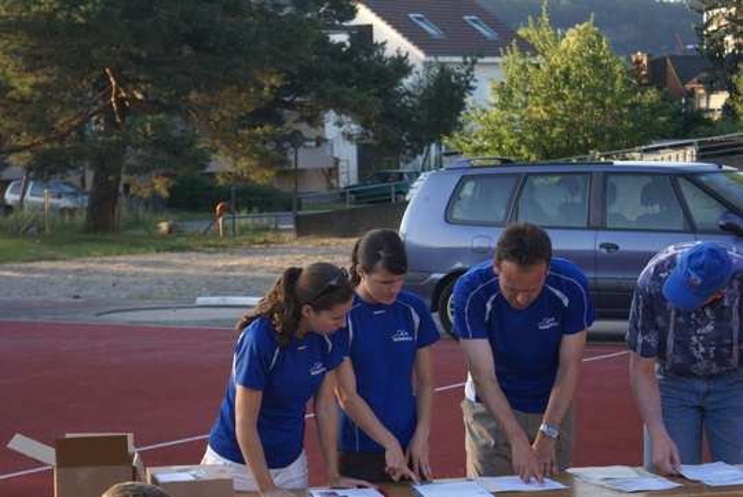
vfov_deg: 13.1
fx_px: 2169
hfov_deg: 19.4
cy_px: 248
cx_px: 372
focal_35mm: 105
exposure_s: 1/250
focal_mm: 70
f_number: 5.6
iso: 400
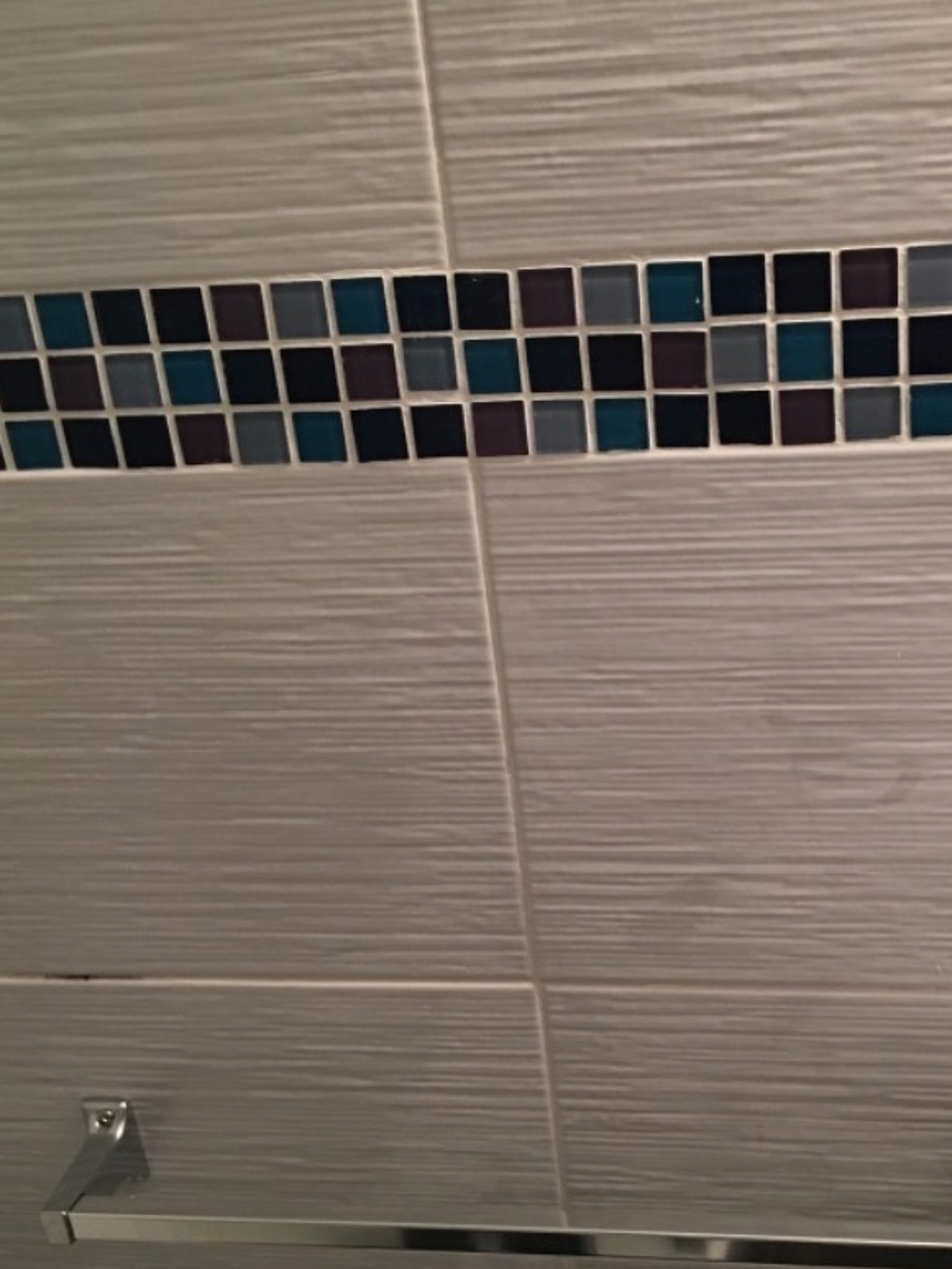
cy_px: 772
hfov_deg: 31.8
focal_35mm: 45
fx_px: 1650
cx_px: 671
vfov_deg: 41.8
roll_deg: +3.8
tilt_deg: -25.9
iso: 200
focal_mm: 4.15
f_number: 2.2
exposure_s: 1/33
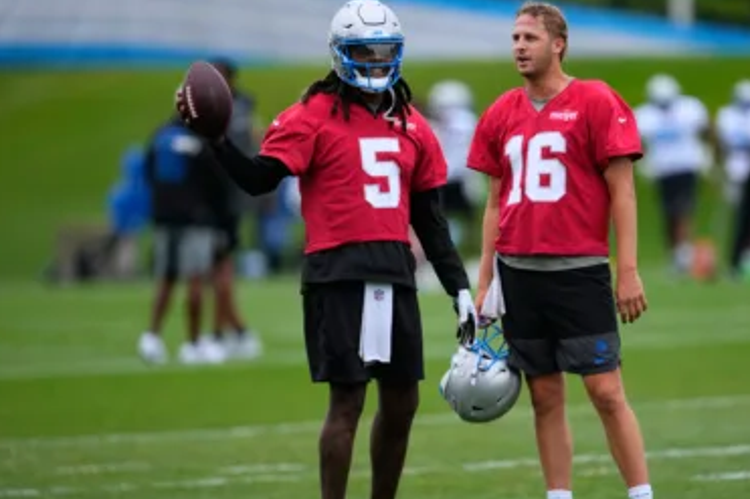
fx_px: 10099
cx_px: 449
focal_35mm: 485
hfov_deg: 4.3
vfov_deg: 2.8
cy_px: 269
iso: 640
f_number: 2.8
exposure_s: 1/2000
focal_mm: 400
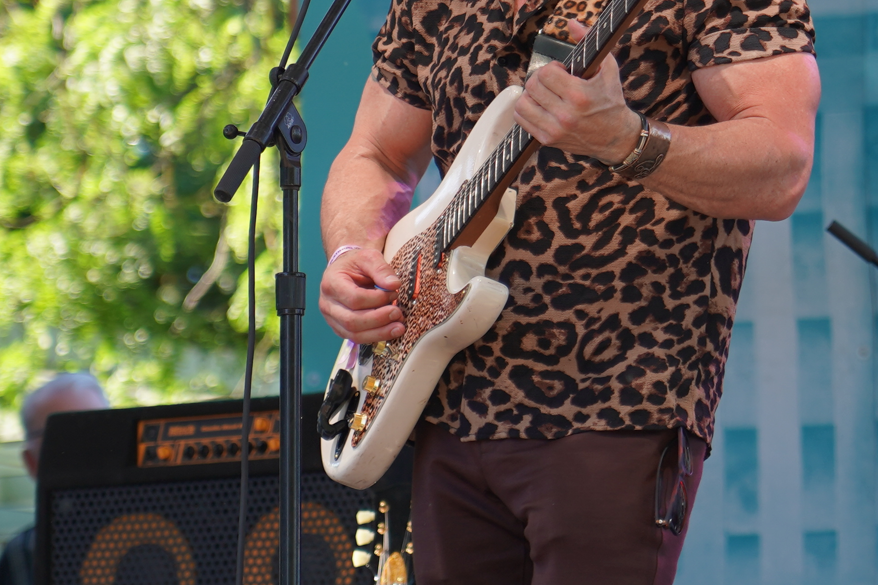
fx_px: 8048
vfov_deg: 4.2
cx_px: 768
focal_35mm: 330
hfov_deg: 6.2
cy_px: 103
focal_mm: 105
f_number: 4
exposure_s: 1/160
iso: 160
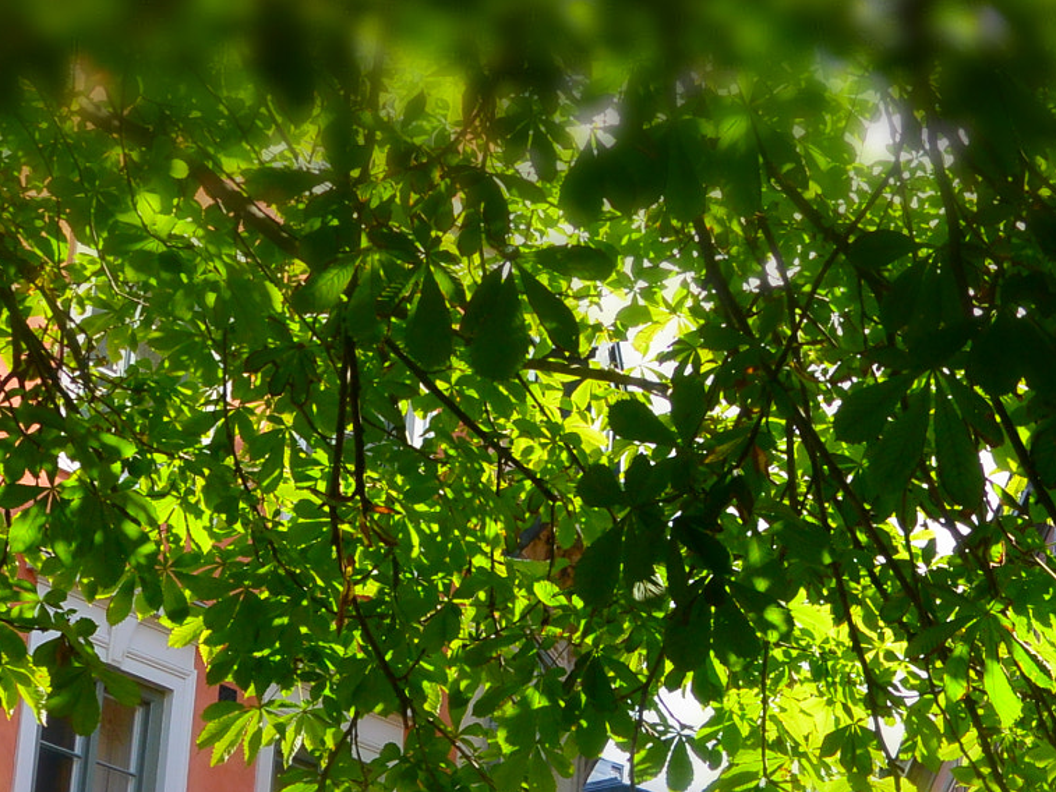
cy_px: 524
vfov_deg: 12.6
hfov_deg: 16.5
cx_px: 1042
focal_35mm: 117
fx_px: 3570
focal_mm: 16.9
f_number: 4.5
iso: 160
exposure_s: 1/125
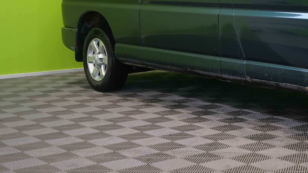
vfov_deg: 15.1
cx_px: 326
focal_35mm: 79
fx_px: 645
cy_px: 6
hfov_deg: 25.2
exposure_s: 1/25
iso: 500
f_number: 5.6
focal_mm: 34
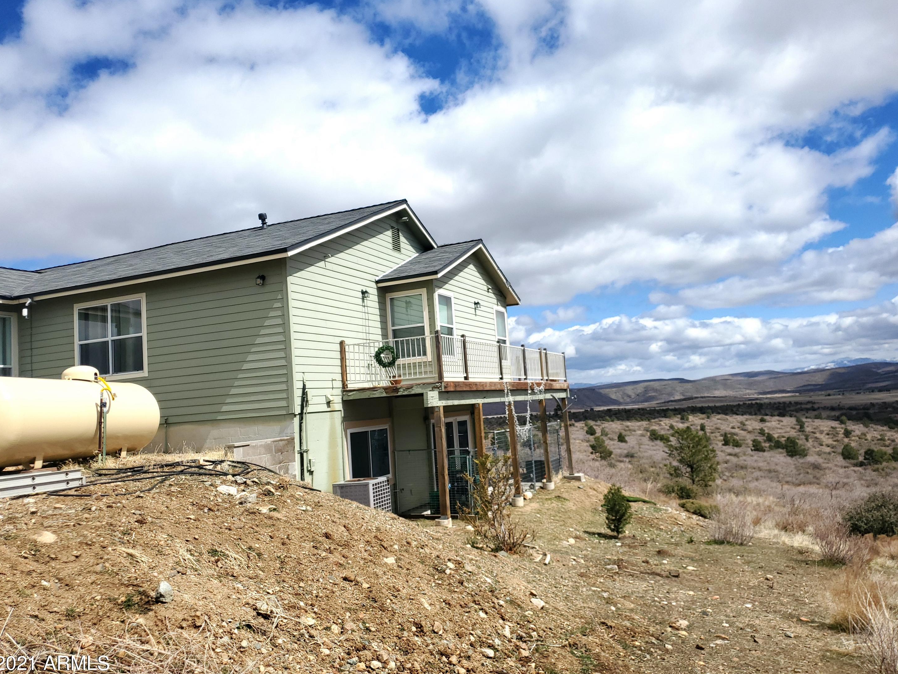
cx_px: 459
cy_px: 344
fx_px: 700
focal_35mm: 27
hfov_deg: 65.3
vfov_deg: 51.4
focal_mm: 4.3
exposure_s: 1/4832
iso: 50
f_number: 1.5
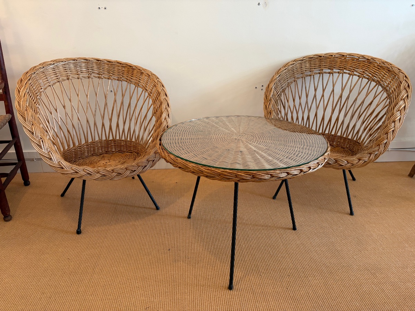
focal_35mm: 26
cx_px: 208
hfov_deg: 67.3
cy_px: 156
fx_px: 312
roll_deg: +0.0
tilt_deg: -22.6
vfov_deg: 53.1
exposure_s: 1/50
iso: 125
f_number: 1.6
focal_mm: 5.96
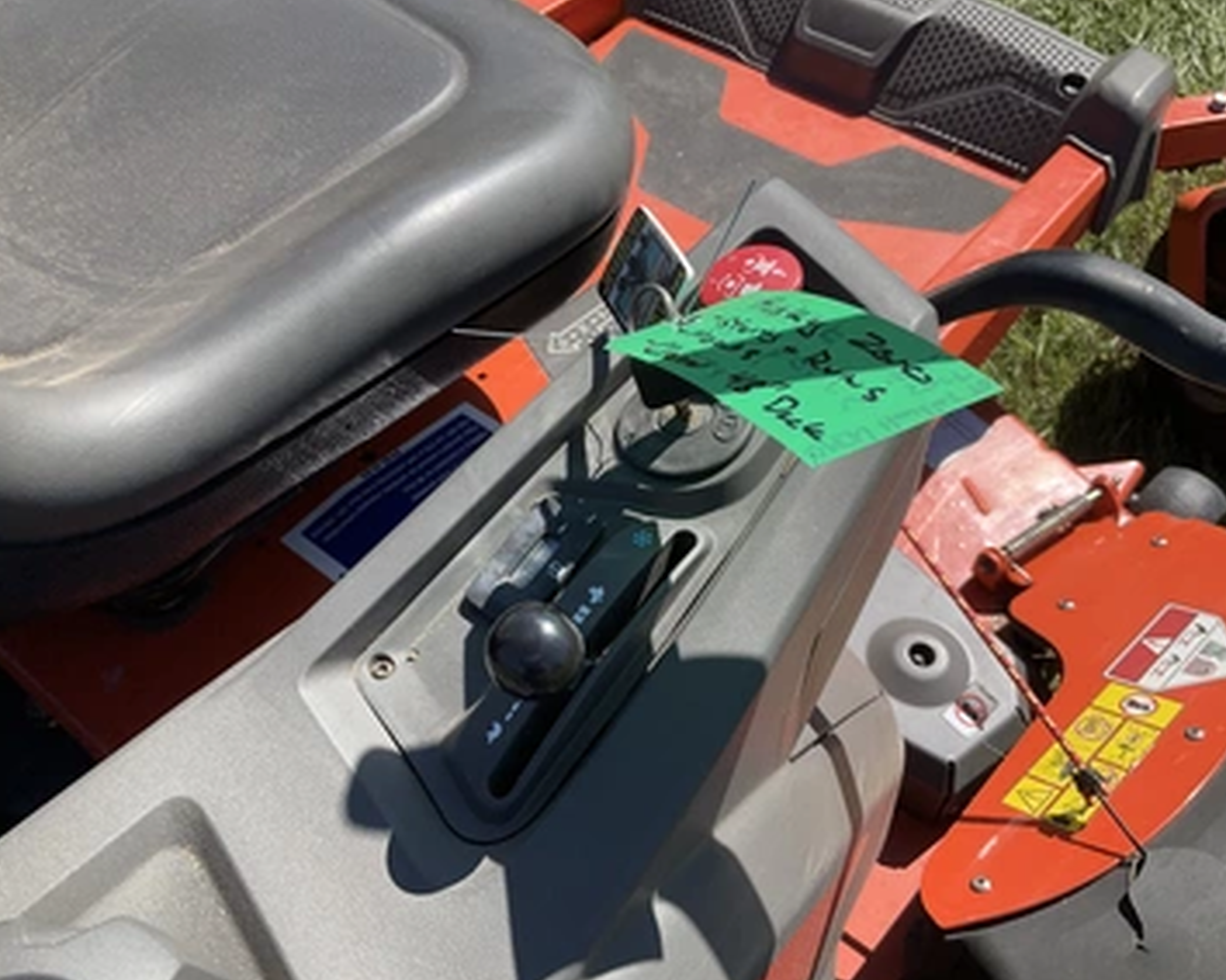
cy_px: 492
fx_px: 1161
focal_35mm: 32
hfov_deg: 55.7
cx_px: 616
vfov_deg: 45.8
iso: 25
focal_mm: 3
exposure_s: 1/1279
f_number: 1.8
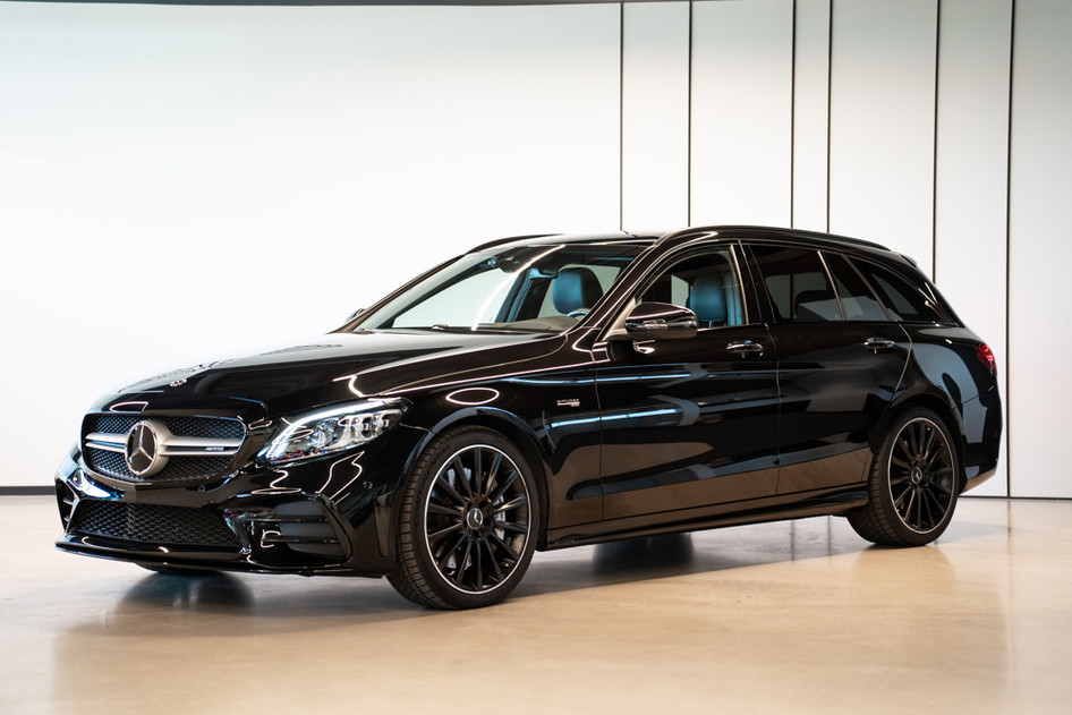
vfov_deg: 20.6
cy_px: 358
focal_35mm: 66
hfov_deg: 30.5
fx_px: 1965
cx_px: 536
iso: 1000
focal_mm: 66
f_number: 2.8
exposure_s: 1/100
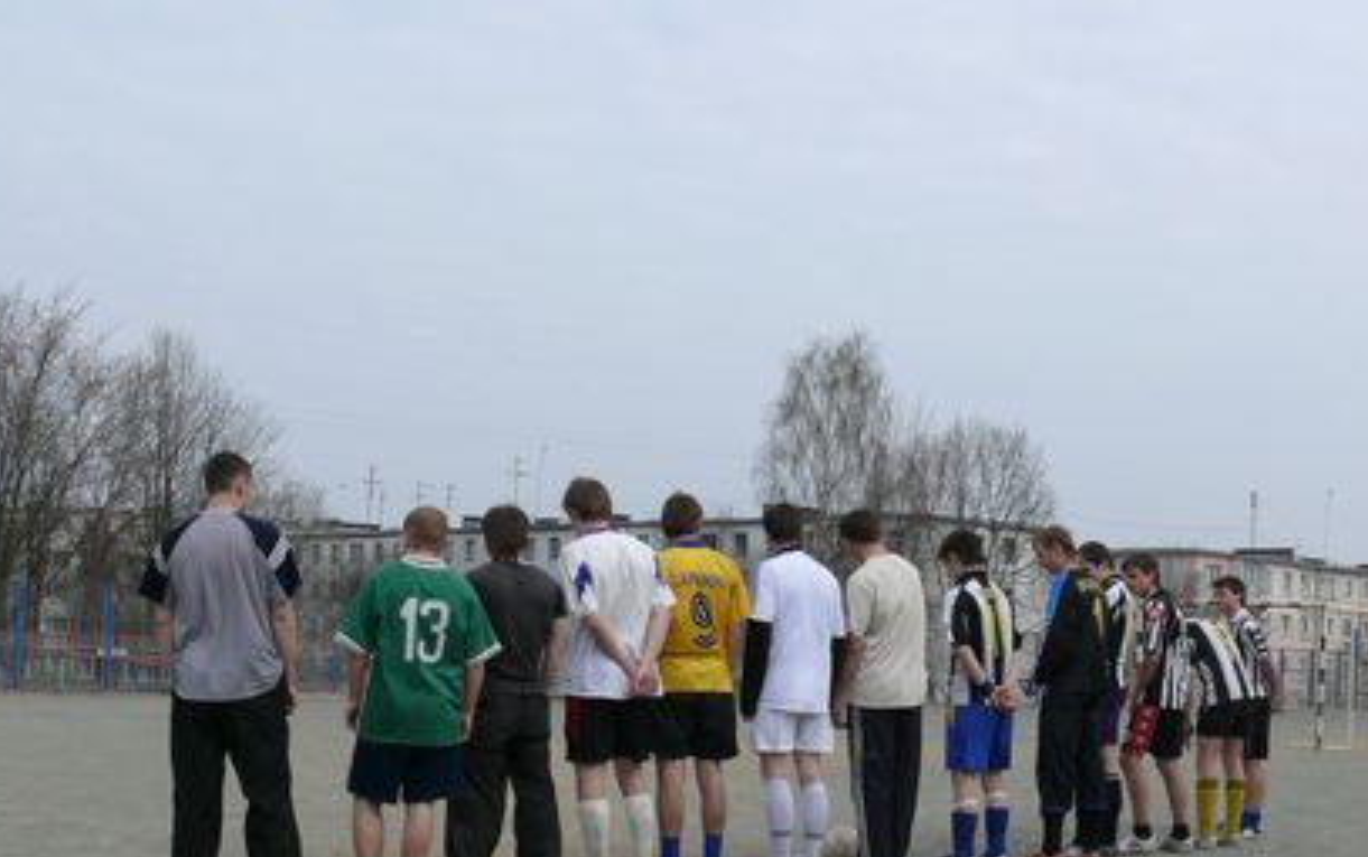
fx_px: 1903
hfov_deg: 39.5
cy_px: 676
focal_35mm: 51
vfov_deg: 25.0
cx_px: 733
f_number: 6.3
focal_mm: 7.4
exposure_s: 1/400
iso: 100
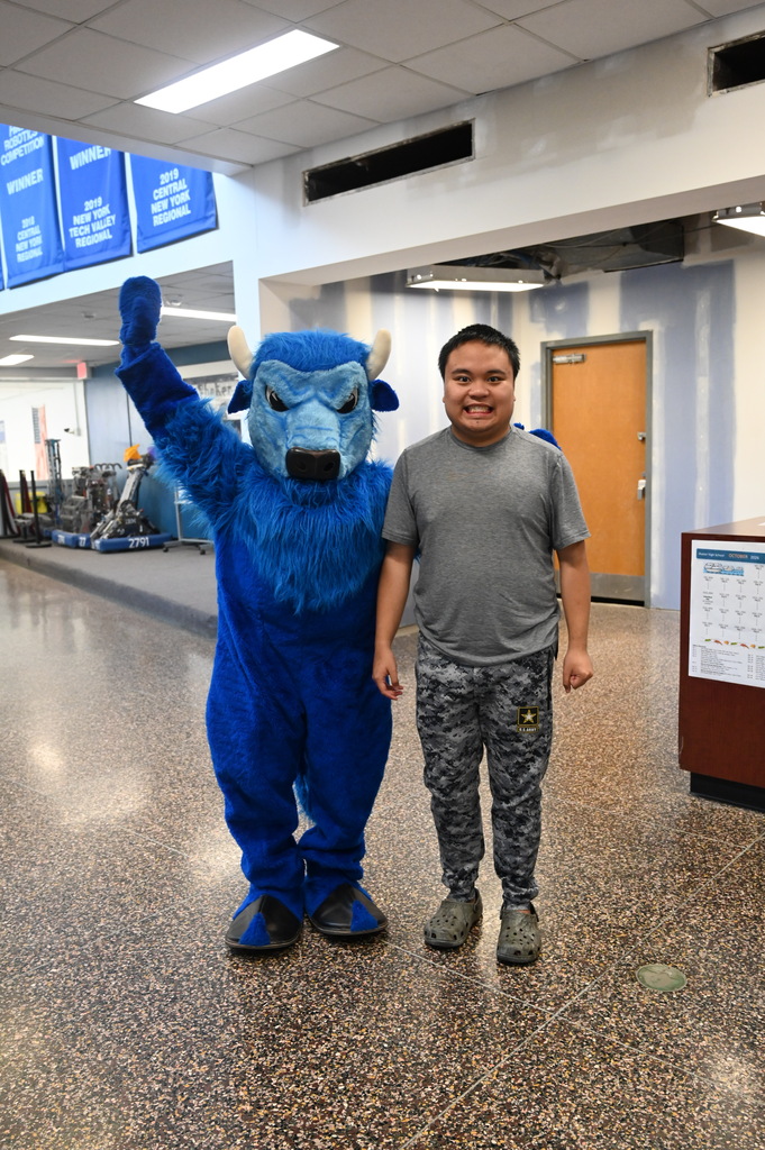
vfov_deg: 62.0
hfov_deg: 43.5
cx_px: 382
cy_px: 575
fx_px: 958
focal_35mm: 30
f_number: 4
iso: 3200
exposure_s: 1/80
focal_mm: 30
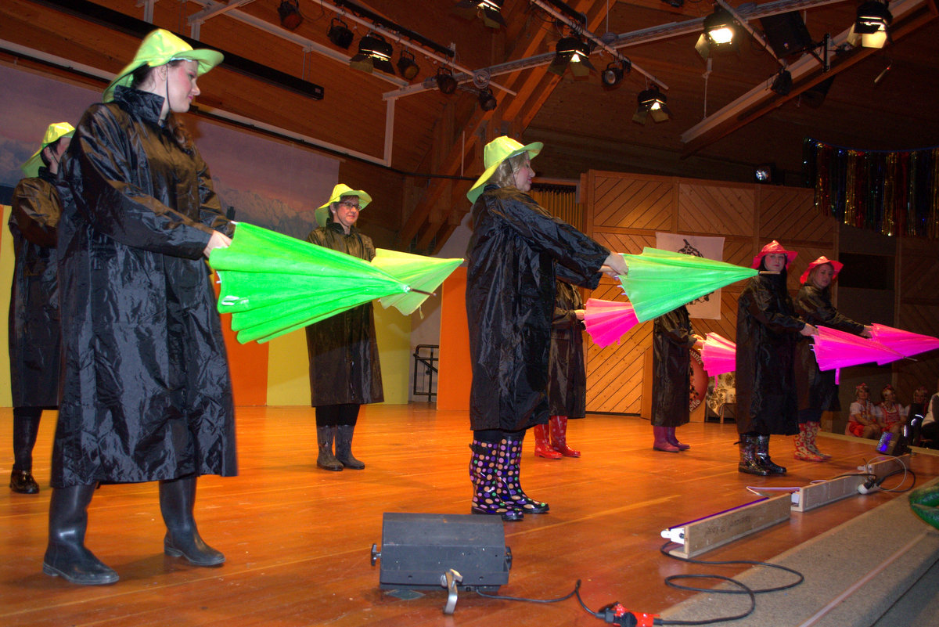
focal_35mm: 27
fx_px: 704
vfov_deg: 48.0
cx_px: 470
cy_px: 314
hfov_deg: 67.4
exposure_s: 1/60
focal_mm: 18
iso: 3200
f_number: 4
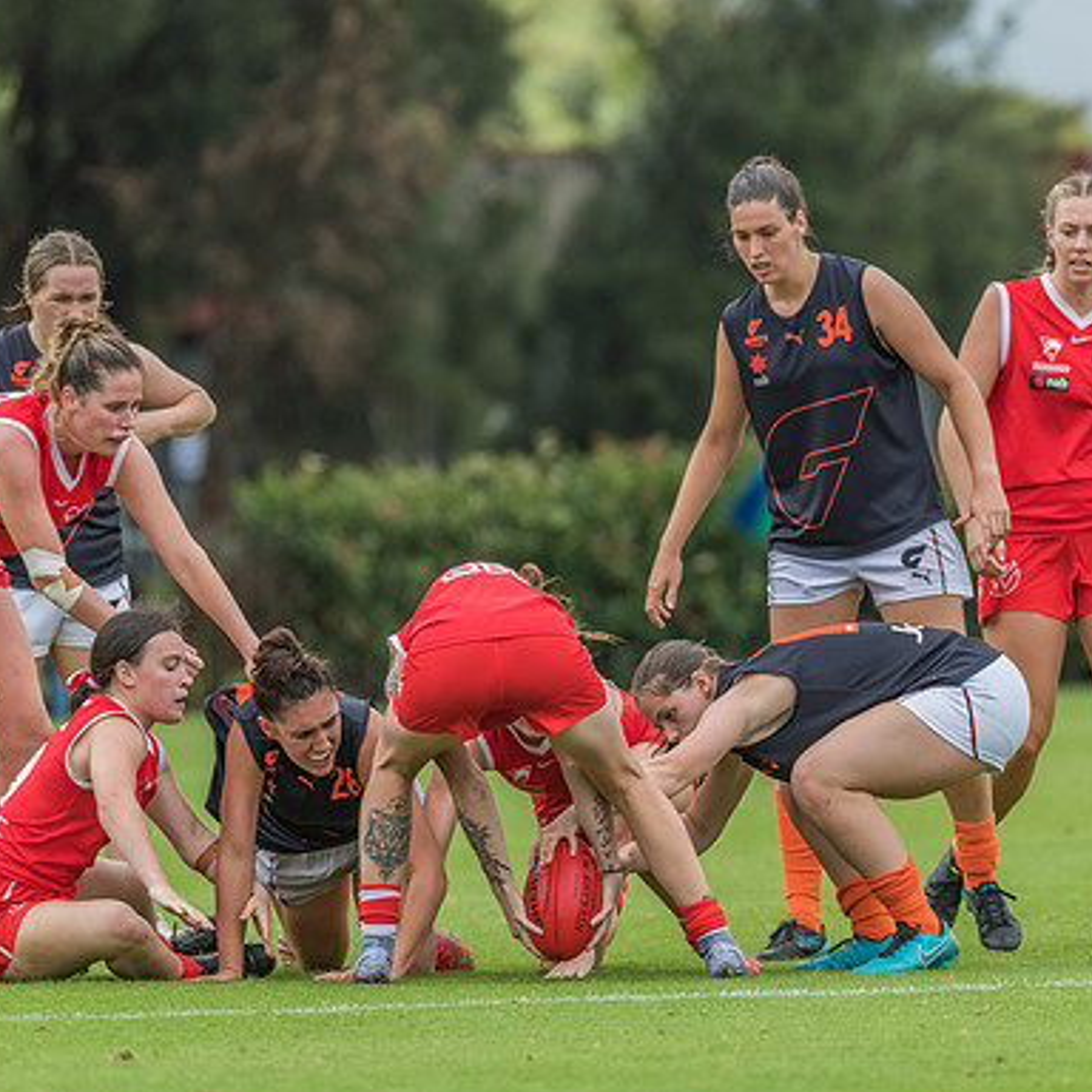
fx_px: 20665
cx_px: 604
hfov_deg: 3.0
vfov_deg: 3.0
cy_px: 547
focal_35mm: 579
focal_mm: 420
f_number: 6
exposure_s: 1/1250
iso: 720
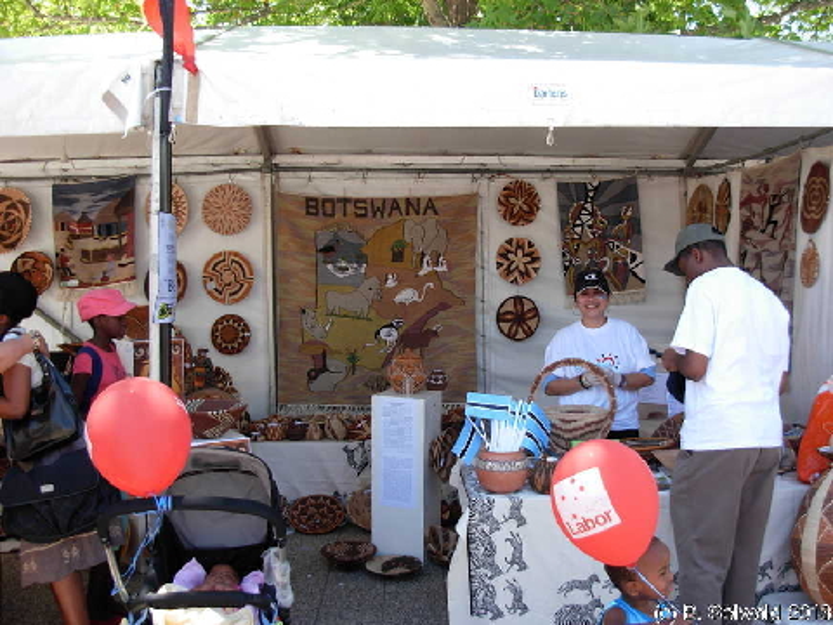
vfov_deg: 37.7
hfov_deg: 49.0
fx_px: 914
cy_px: 312
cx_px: 416
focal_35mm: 38
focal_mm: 6.3
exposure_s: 1/186
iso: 79
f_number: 2.9
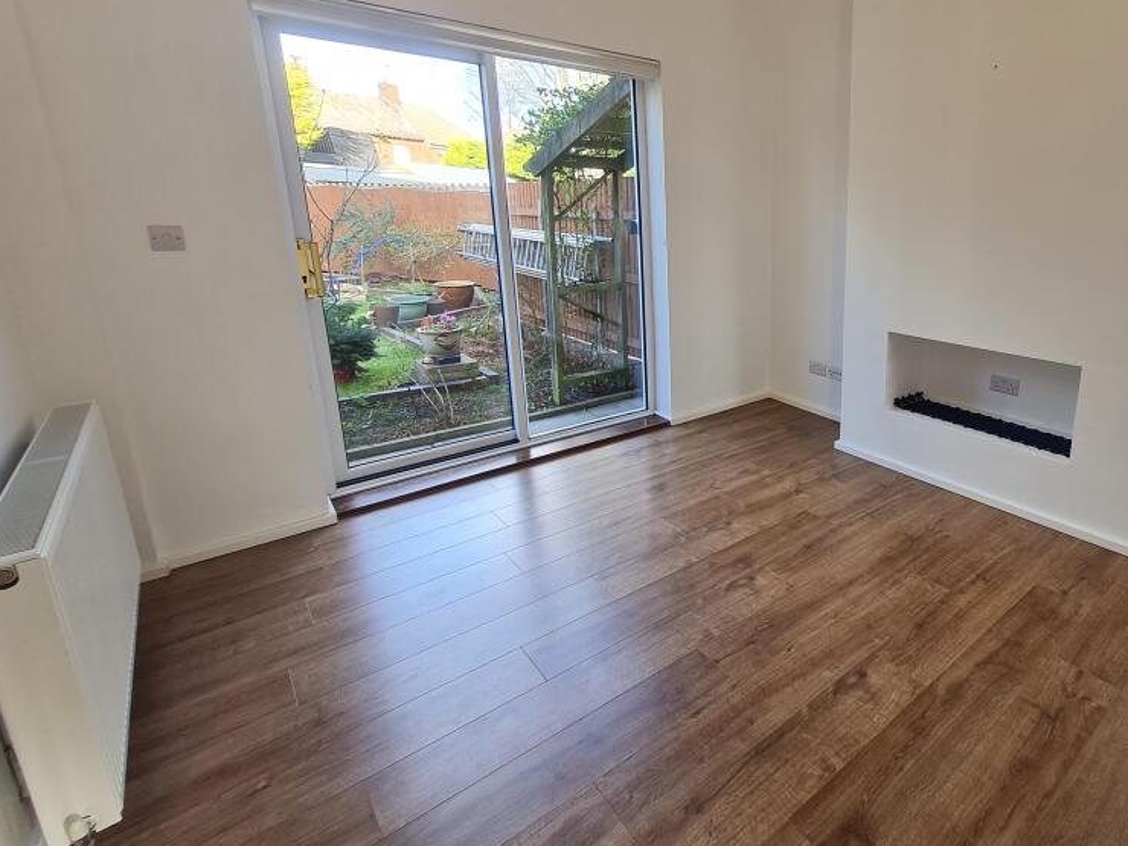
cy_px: 360
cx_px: 771
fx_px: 587
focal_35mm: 18
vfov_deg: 71.2
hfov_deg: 84.1
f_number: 2.2
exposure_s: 1/50
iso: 50
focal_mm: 1.74
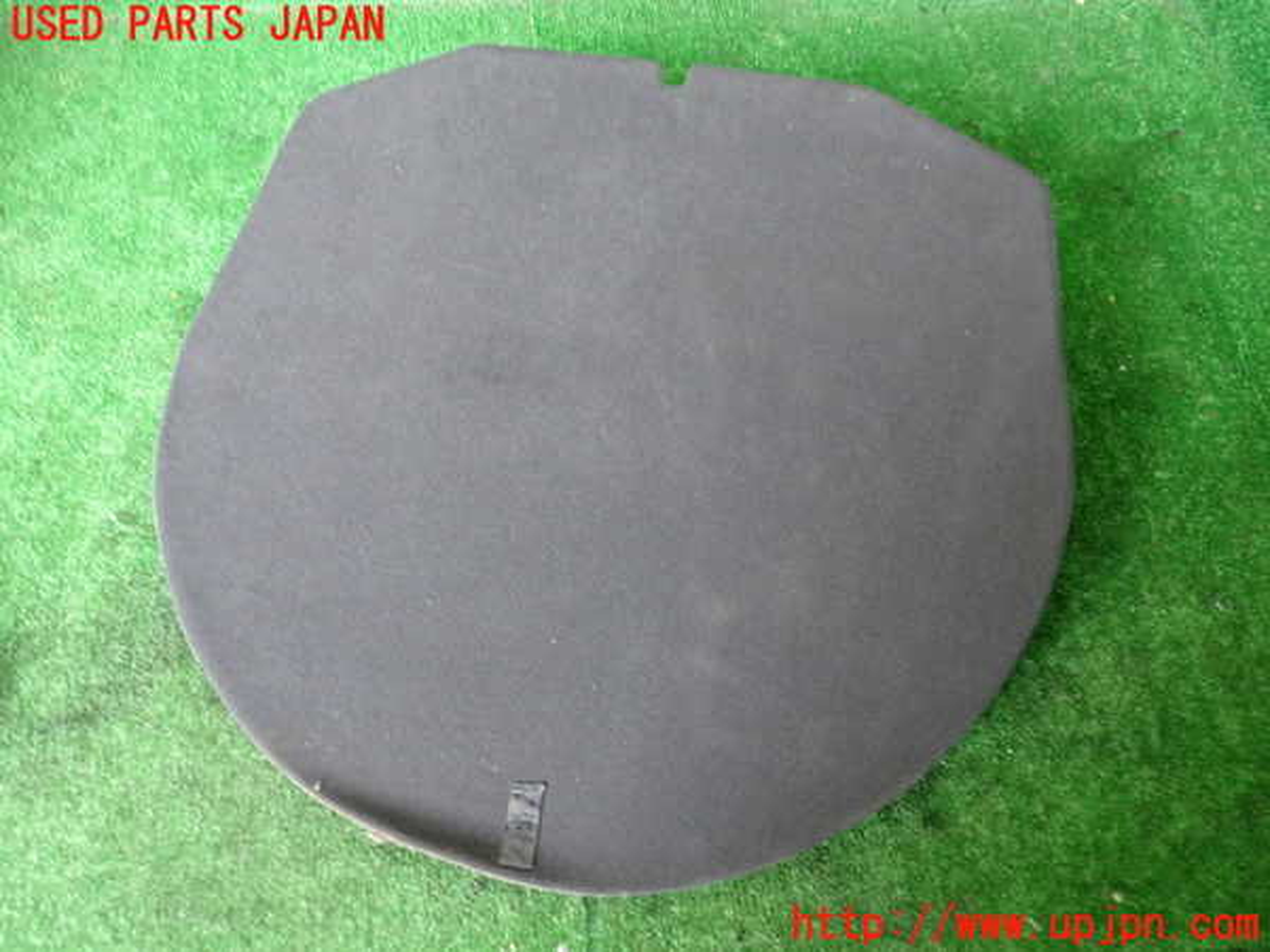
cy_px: 476
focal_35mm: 30
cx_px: 635
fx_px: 1101
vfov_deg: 46.8
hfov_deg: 60.0
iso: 320
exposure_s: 1/30
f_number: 2.3
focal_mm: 5.4
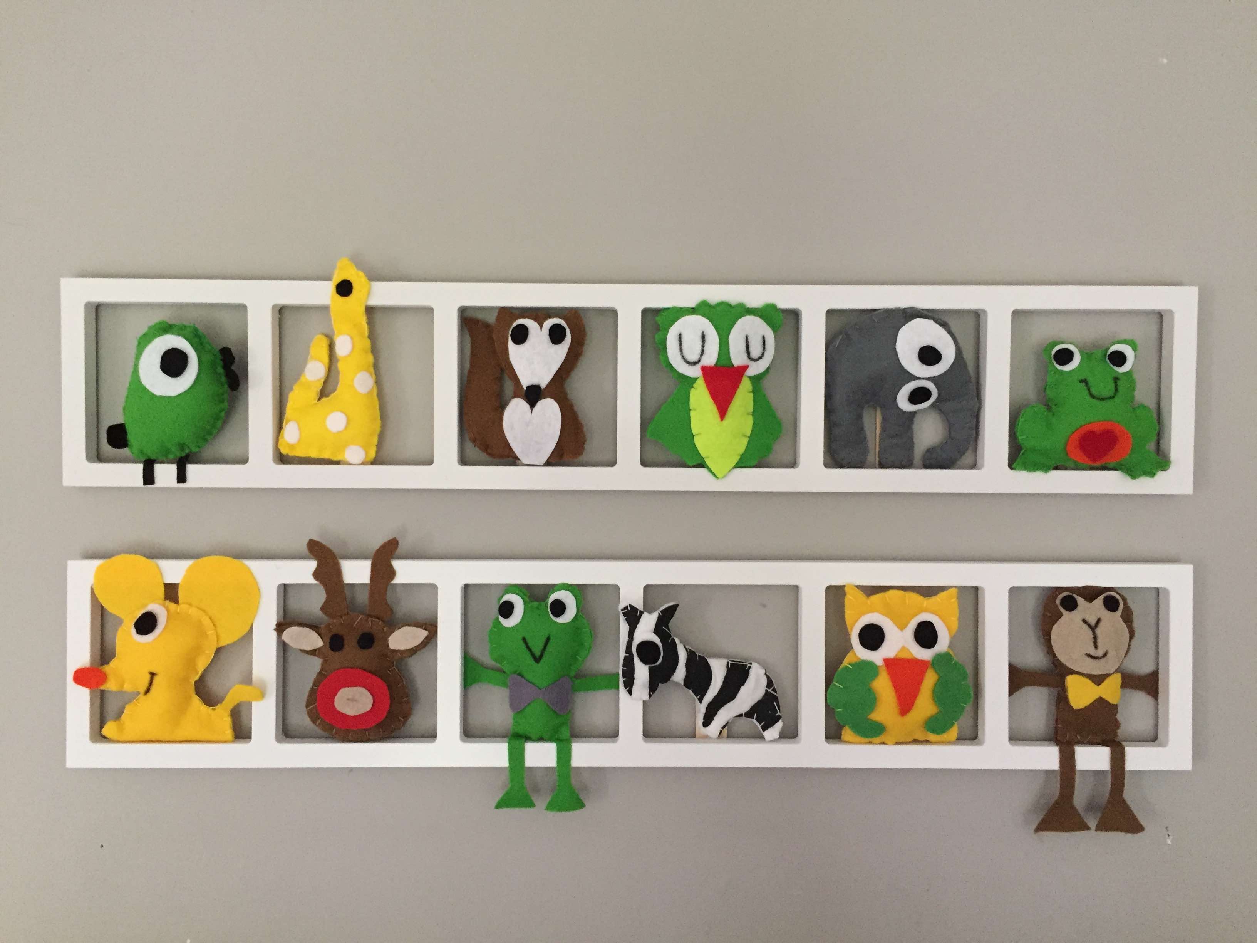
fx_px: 1053
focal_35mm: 29
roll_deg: +1.1
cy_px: 472
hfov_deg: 61.7
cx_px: 628
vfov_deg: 48.2
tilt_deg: -1.8
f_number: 2.2
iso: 320
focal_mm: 4.15
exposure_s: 1/33
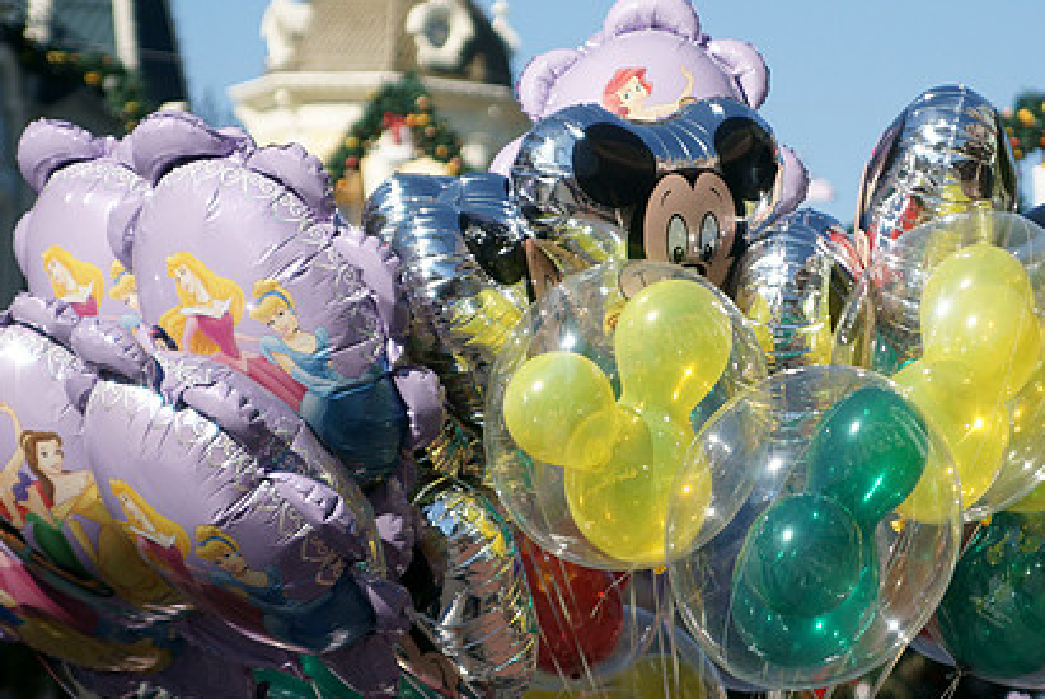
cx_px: 656
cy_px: 304
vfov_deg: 9.3
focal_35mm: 148
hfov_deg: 13.8
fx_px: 4301
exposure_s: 1/8000
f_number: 2.8
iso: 400
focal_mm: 70
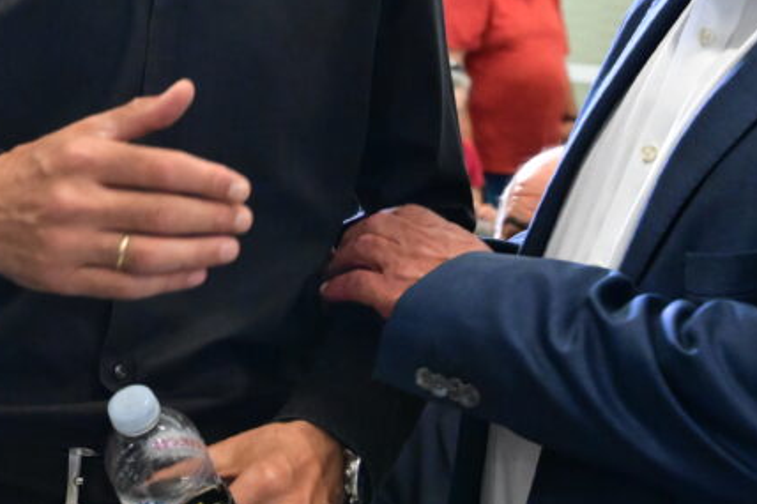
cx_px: 187
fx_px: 2123
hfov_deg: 20.1
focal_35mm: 101
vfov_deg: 13.4
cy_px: 48
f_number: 4.5
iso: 8000
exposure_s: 1/320
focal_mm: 36
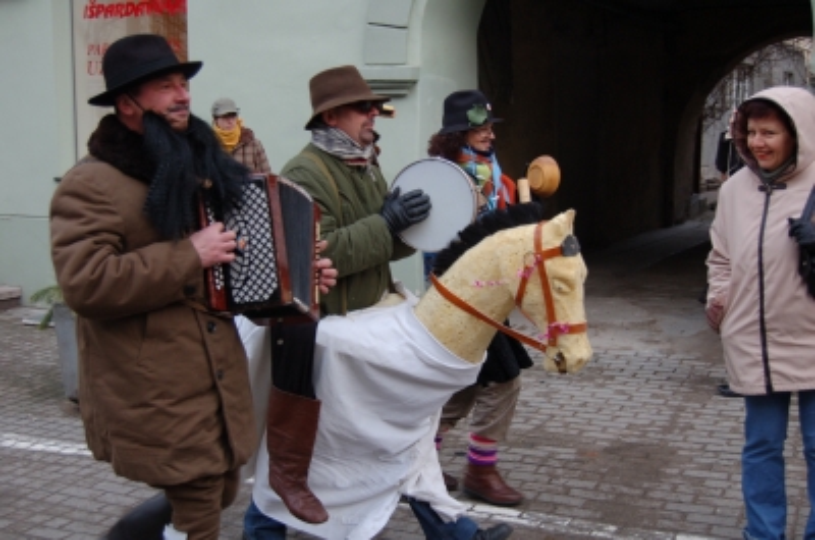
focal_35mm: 45
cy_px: 270
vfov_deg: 29.7
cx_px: 408
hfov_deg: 43.7
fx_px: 1017
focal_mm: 30
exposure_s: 1/125
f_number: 4.2
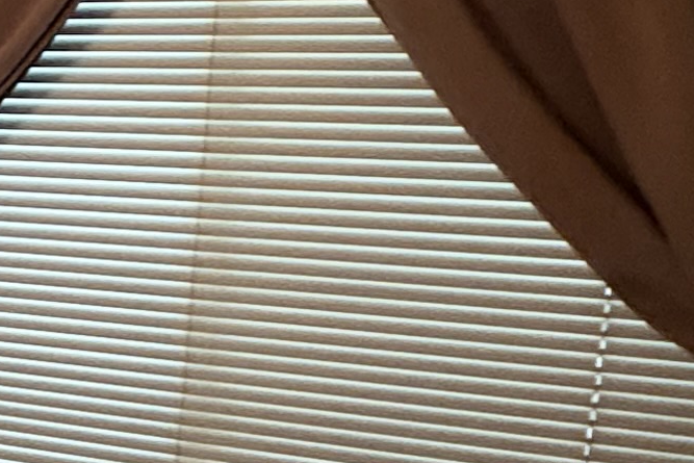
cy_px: 317
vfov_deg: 15.5
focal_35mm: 88
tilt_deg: -9.7
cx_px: -695
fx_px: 1697
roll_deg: +0.9
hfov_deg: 17.0
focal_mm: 2.22
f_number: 2.2
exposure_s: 1/40
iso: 1000
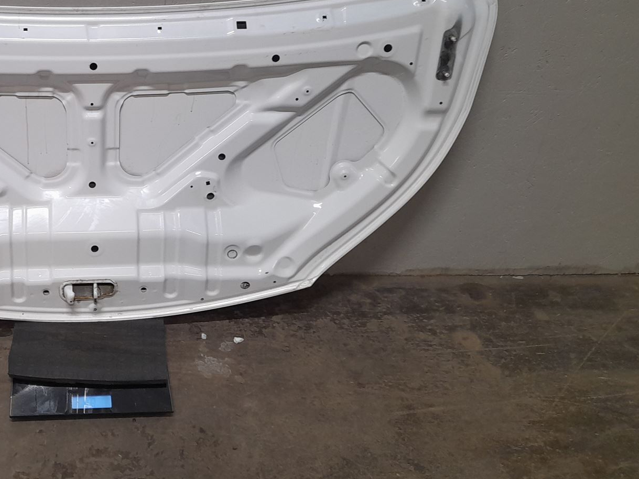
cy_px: 114
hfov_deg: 42.3
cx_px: 105
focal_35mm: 42
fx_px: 775
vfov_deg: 33.6
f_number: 2
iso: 100
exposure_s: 1/50
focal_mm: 4.6
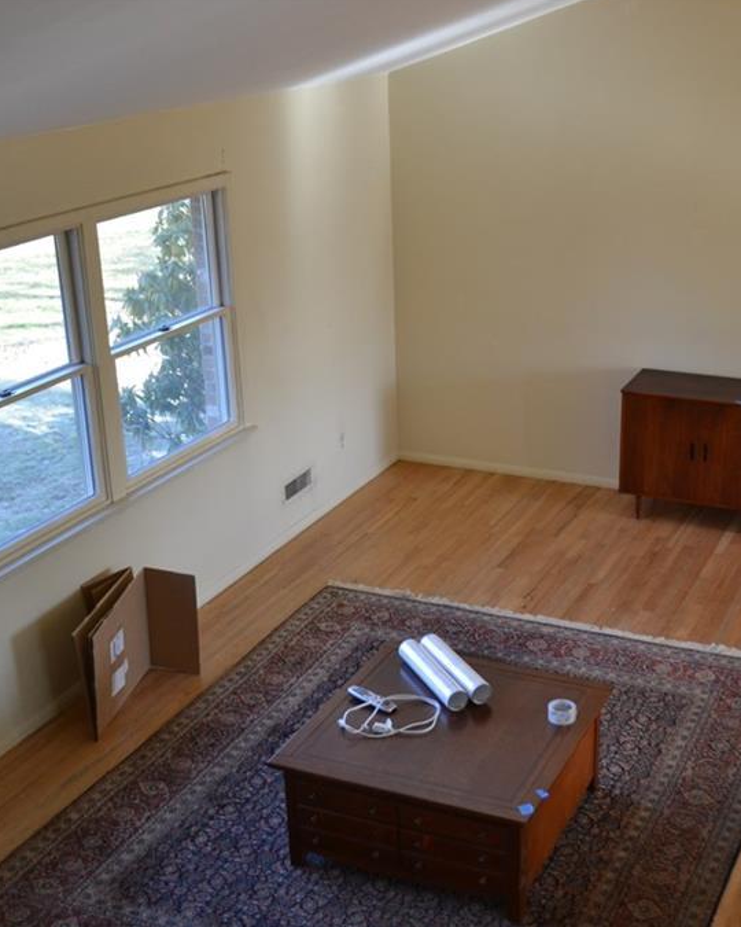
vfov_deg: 39.5
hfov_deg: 31.9
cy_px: 461
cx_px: 478
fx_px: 1288
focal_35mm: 47
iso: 400
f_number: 4
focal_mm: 22
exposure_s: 1/60
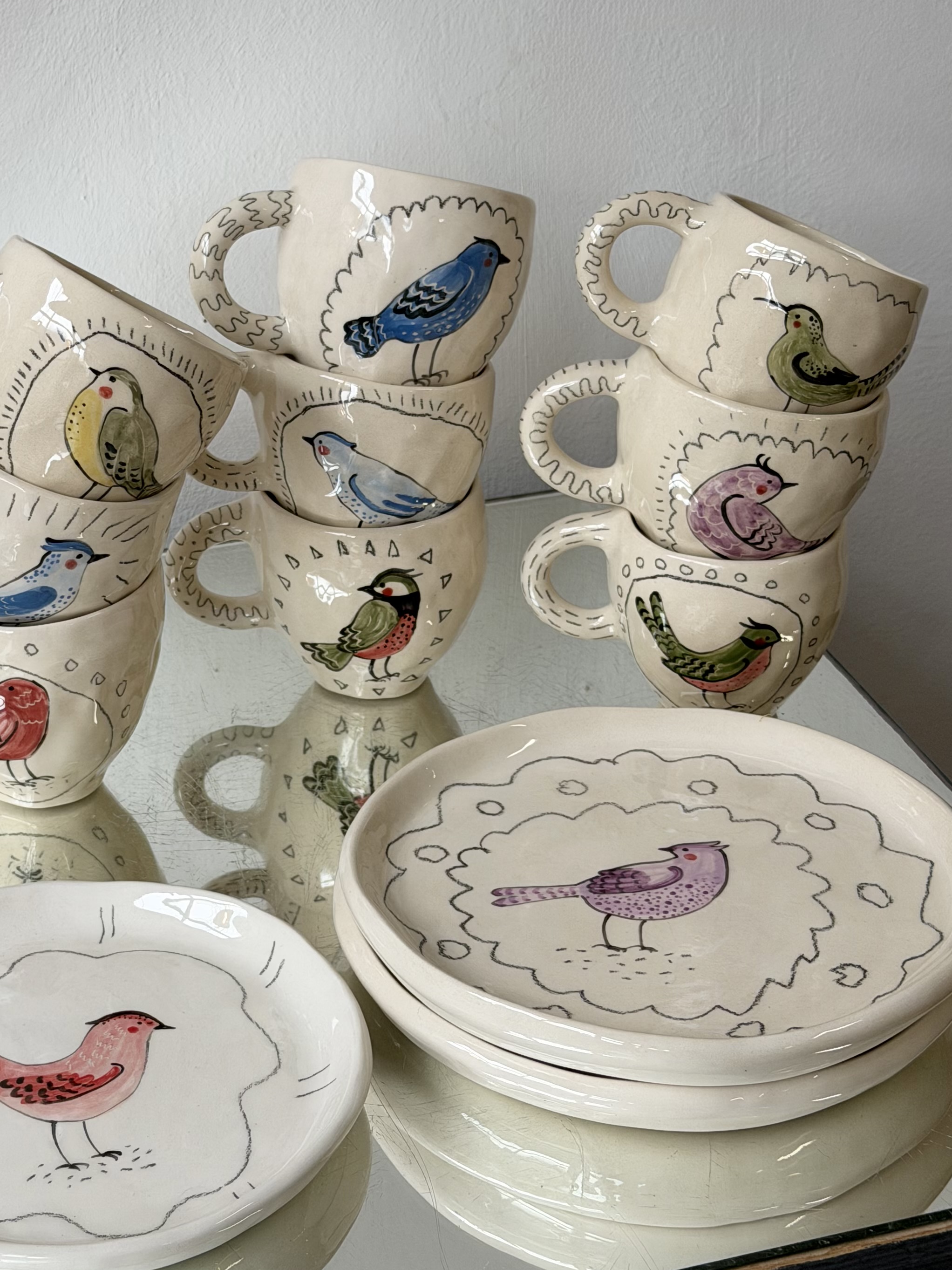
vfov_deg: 27.4
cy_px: 567
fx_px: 2604
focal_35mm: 71
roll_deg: +2.1
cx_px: 332
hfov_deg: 20.7
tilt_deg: -27.7
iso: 64
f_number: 1.78
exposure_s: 1/425
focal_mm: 6.76
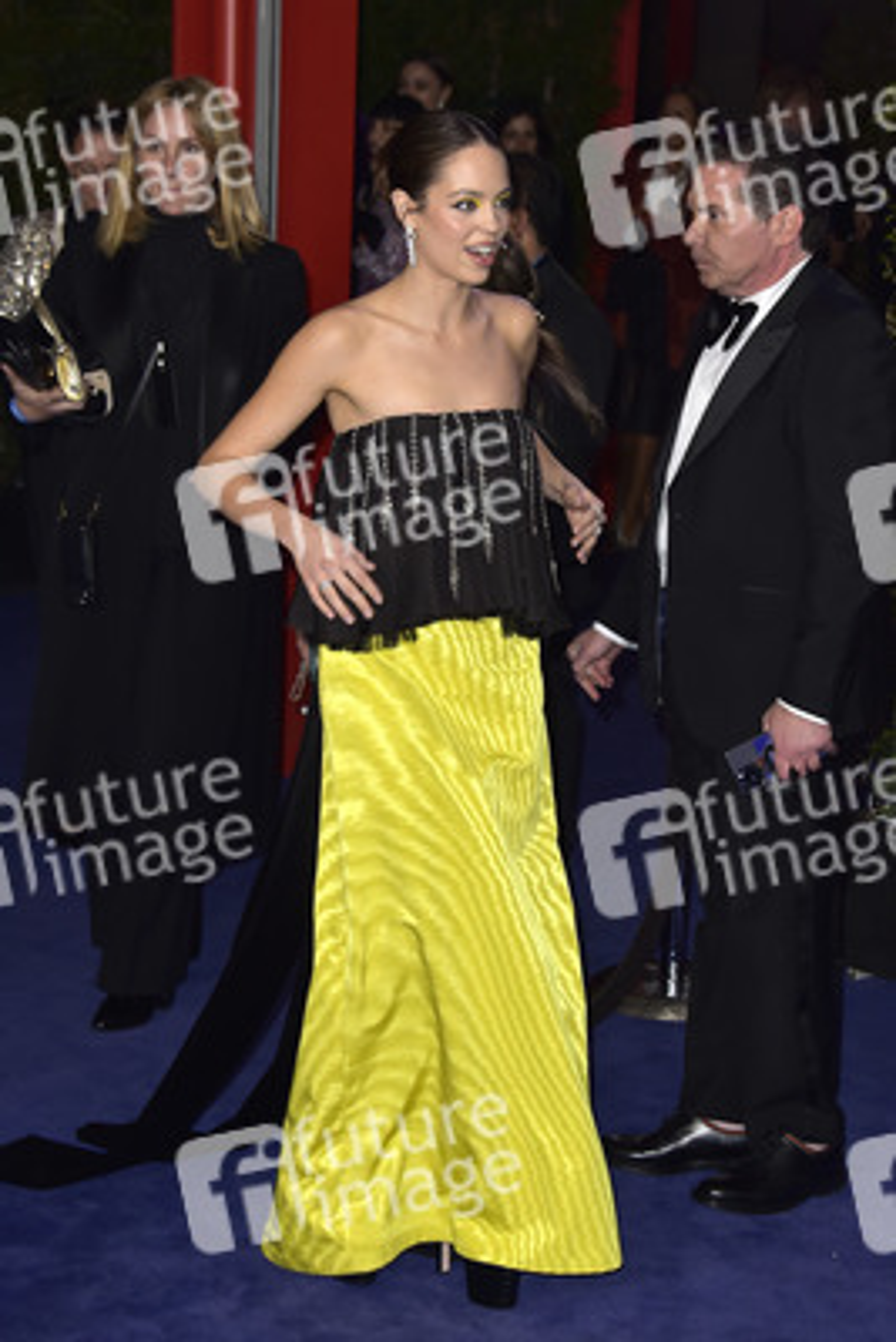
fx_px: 2909
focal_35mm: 78
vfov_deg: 26.0
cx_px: 448
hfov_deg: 17.5
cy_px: 671
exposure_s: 1/250
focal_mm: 78
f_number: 6.3
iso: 800
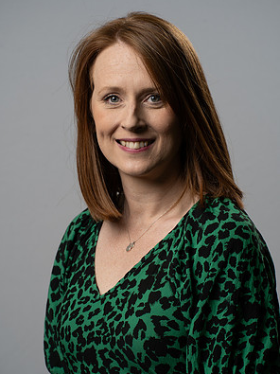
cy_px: 207
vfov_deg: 10.0
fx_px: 2126
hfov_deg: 7.5
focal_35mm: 197
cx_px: 139
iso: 160
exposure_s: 1/160
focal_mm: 180
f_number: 7.1
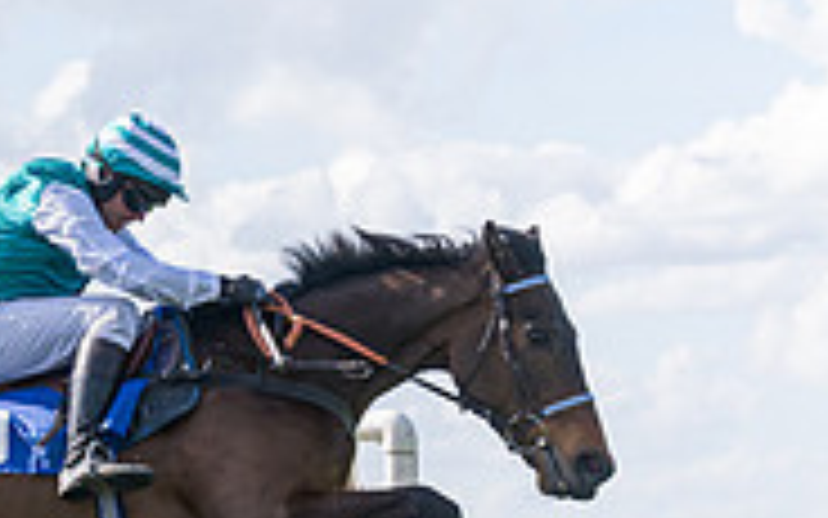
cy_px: 595
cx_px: -127
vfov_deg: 5.0
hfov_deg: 7.9
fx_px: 5912
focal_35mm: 262
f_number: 4
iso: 400
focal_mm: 70
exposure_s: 1/2500
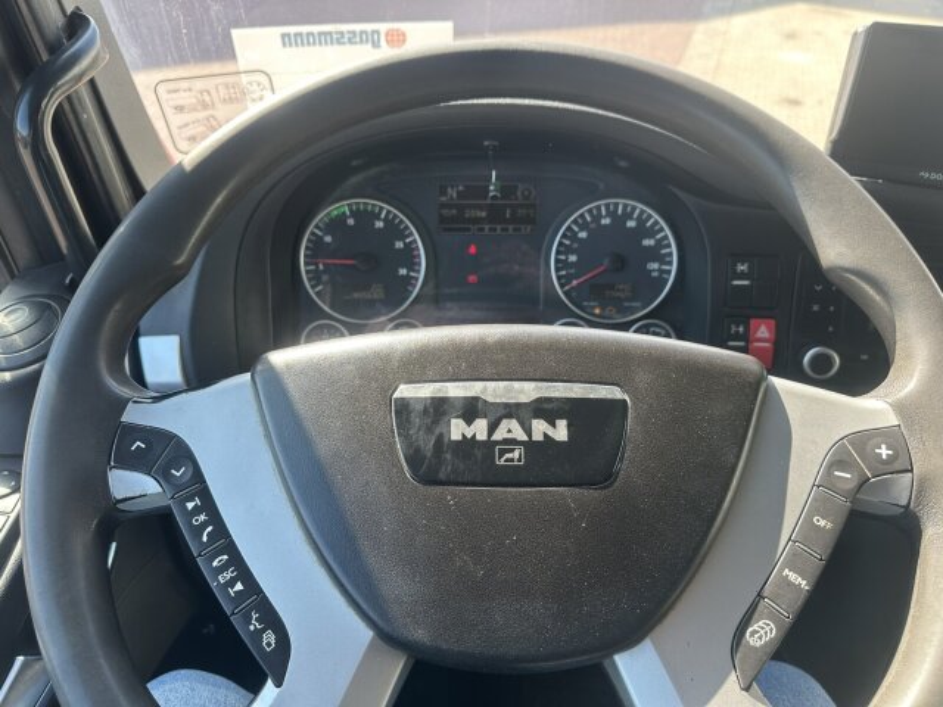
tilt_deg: -39.6
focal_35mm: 24
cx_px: 472
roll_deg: -2.8
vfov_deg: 56.8
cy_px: 354
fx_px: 654
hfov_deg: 71.6
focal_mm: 6.86
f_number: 1.78
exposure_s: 1/172
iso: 100
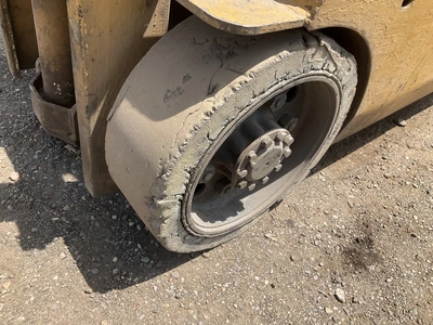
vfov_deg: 48.2
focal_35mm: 29
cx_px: 216
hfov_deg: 61.7
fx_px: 363
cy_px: 162
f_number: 1.8
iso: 25
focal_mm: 3
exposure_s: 1/978
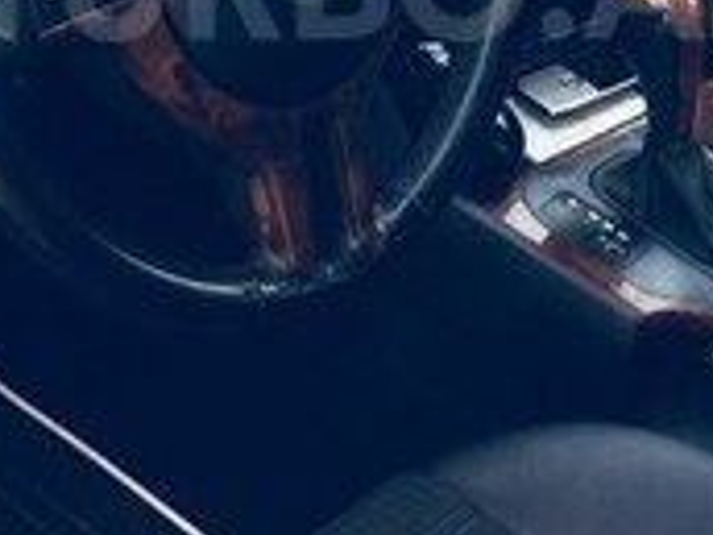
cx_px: 381
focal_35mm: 111
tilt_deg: -29.4
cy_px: -23
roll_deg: -7.1
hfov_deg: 17.7
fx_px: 2286
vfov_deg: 13.1
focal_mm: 4.15
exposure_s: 1/122
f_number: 2.2
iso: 32
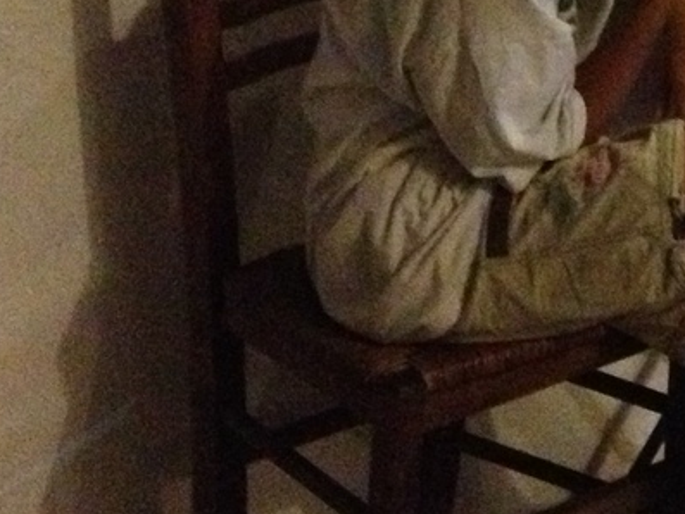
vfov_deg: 10.2
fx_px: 2791
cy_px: -217
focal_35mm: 141
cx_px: 1096
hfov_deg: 13.1
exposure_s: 1/15
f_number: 2.4
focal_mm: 4.28
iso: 800
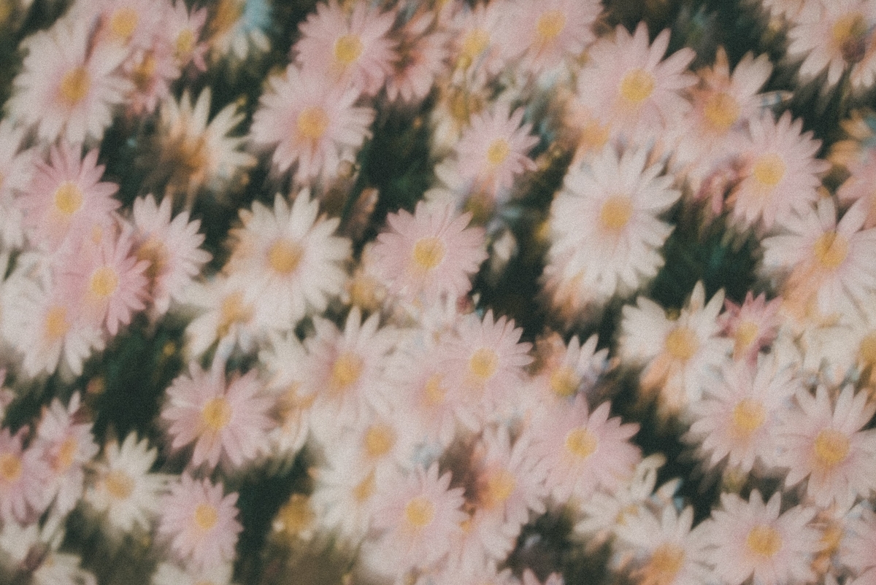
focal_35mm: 55
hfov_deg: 36.2
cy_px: 292
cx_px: 438
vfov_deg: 24.7
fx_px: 1339
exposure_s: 1/1.43
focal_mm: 55
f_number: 3.5
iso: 100
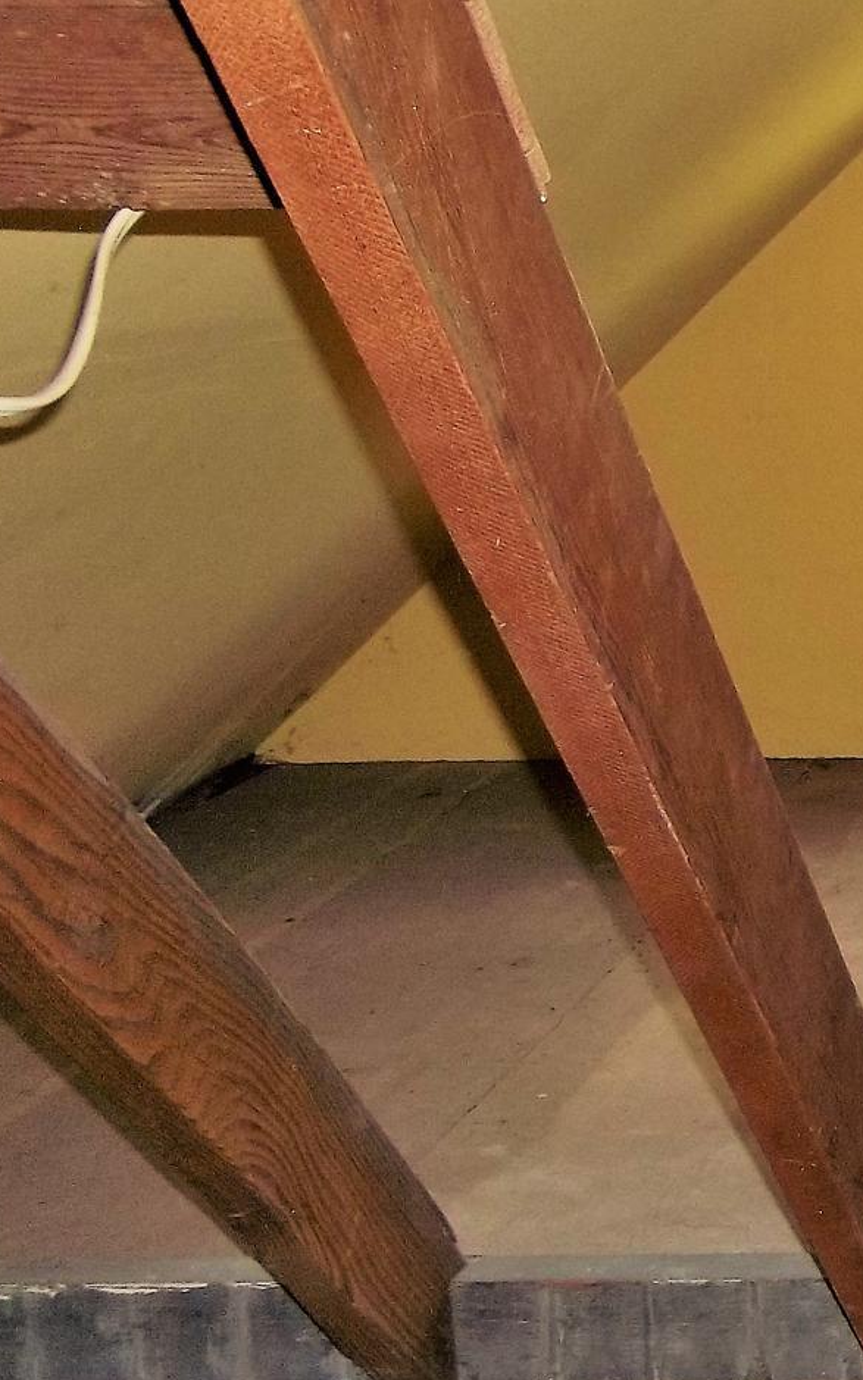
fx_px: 2784
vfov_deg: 27.8
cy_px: 610
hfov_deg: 15.6
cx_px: 1448
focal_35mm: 74
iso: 80
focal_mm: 5.7
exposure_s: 1/30
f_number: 2.9
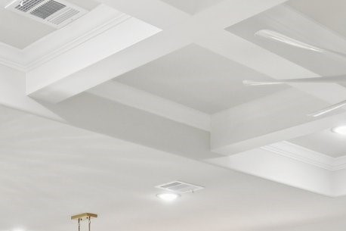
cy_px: 365
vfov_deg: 16.1
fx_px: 730
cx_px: 193
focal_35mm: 76
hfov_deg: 26.6
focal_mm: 17
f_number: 8
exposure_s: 1/25
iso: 400
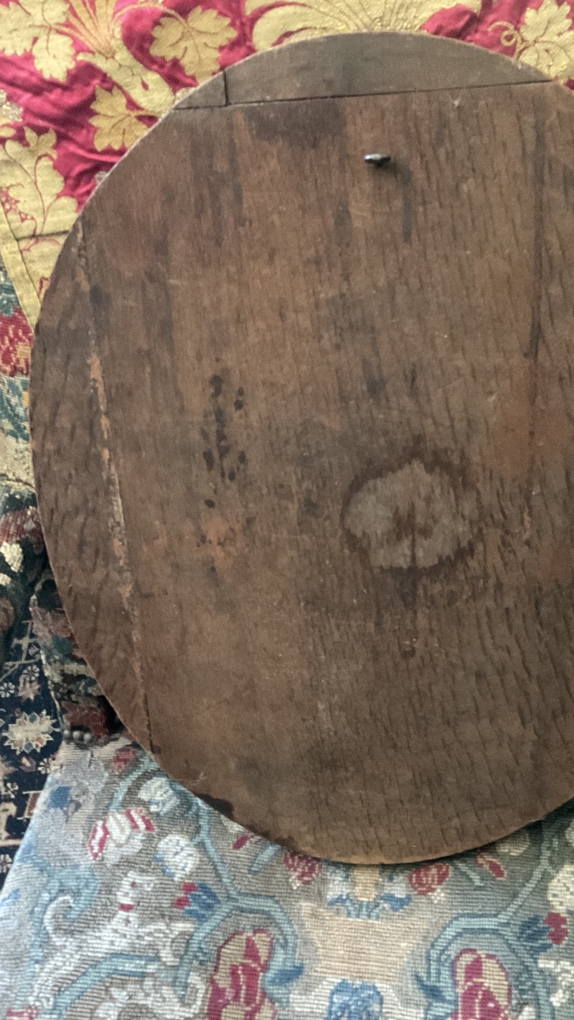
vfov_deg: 61.0
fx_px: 866
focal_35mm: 32
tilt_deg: -50.0
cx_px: 365
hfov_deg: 36.4
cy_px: 510
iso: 640
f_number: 1.8
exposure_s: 1/30
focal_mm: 3
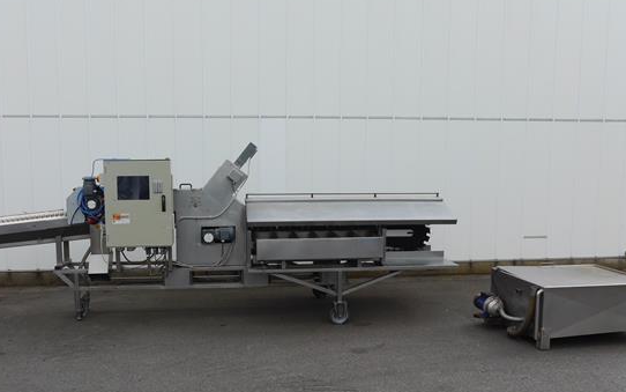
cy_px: 224
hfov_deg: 55.2
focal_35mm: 35
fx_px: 597
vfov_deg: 36.2
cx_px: 285
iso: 160
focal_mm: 14
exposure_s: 1/320
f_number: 6.3
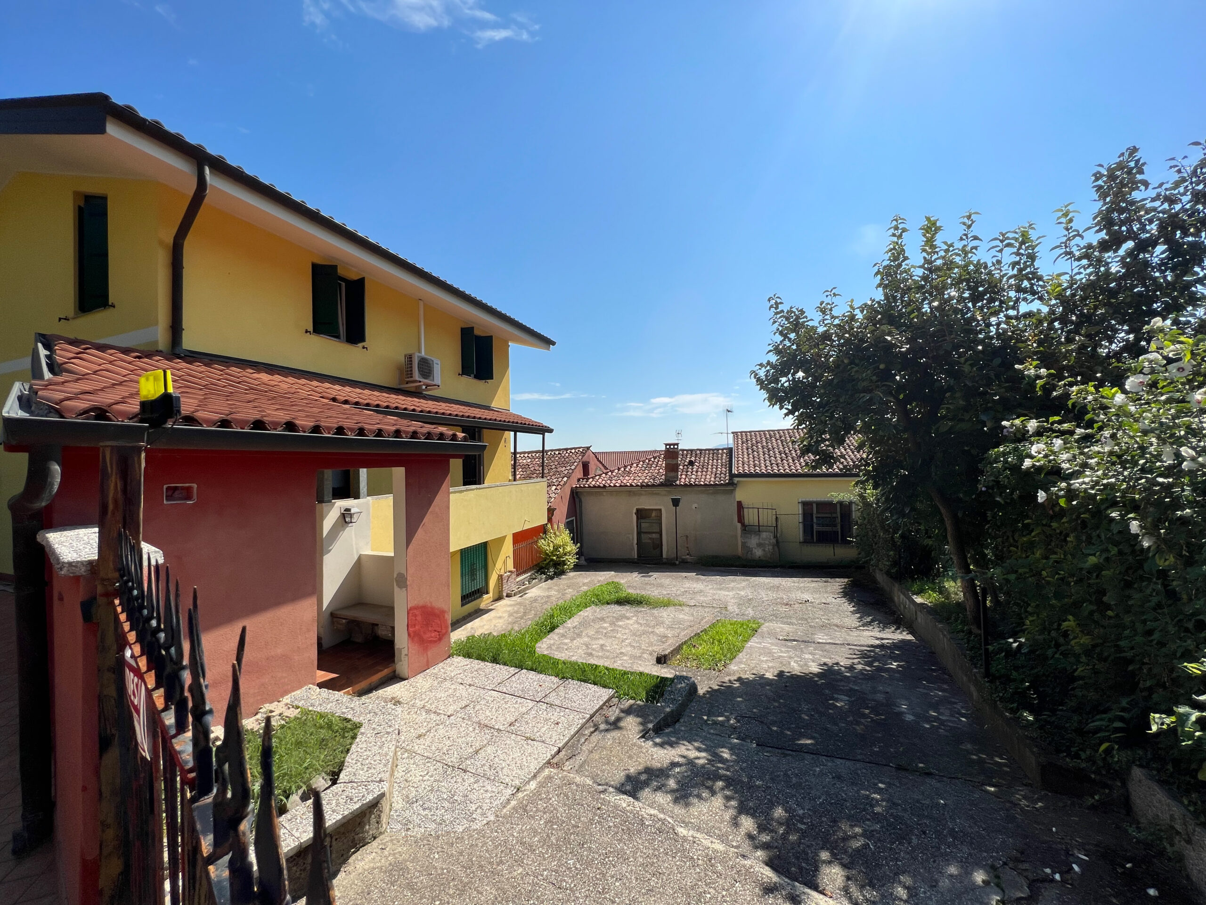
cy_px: 452
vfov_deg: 89.9
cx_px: 603
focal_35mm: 13
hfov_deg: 106.2
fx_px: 453
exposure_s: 1/2481
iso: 32
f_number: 1.8
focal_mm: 1.57
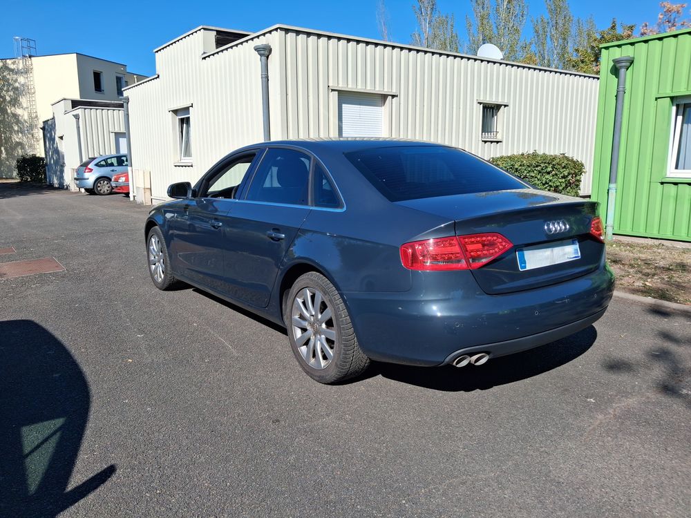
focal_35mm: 27
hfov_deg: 65.3
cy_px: 259
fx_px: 539
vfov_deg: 51.4
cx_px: 346
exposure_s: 1/823
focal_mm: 4
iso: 25
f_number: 1.8
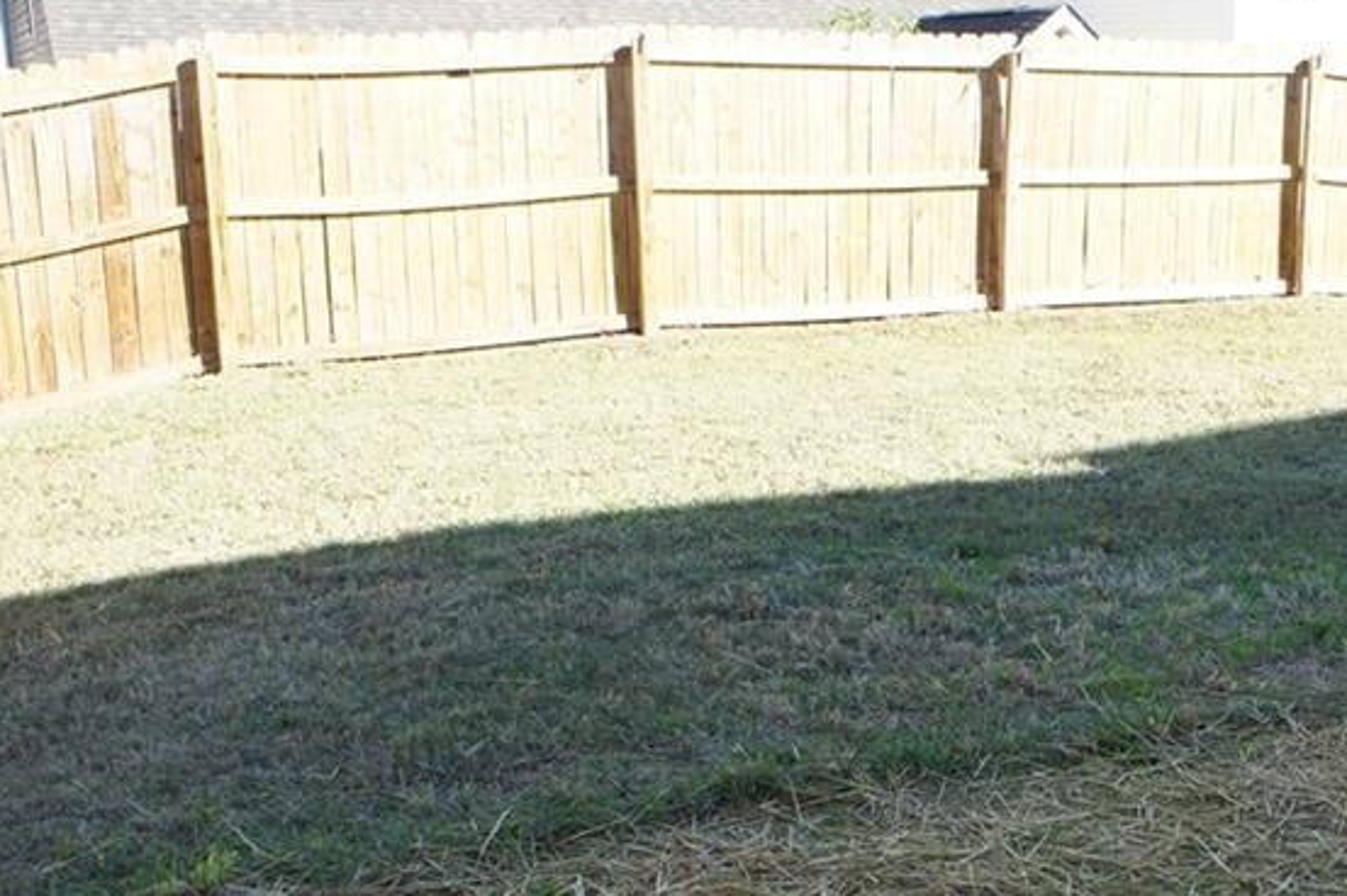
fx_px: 1870
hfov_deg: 38.1
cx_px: 1081
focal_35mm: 50
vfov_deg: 26.3
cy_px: 754
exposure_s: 1/125
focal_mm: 18
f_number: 7.1
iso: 200
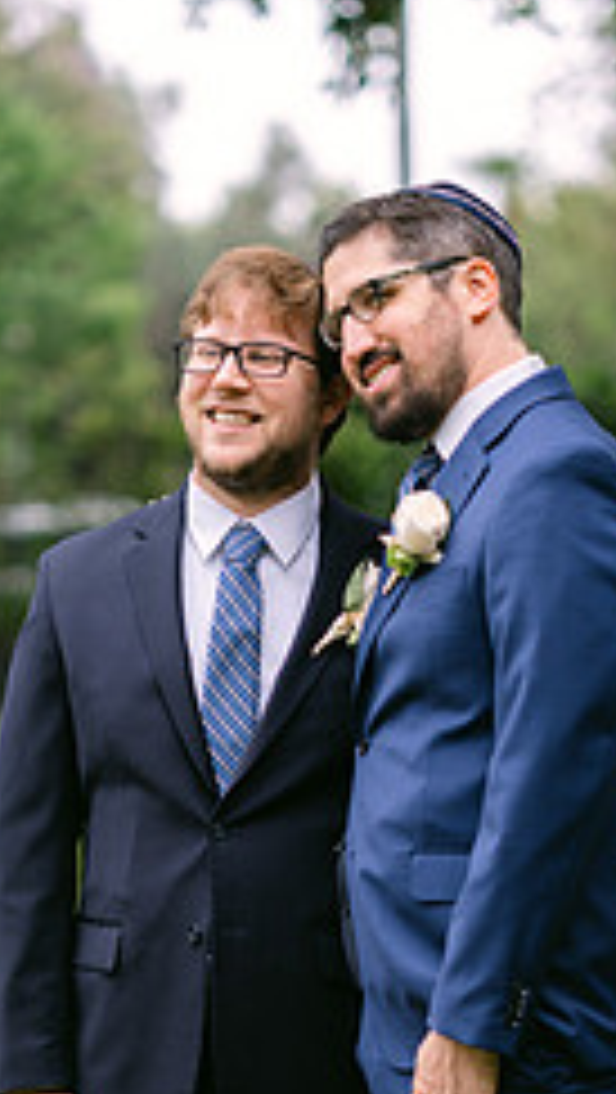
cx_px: 362
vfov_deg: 16.7
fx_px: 3681
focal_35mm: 127
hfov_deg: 9.6
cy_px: 977
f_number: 1.7
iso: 160
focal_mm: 80
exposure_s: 1/1400
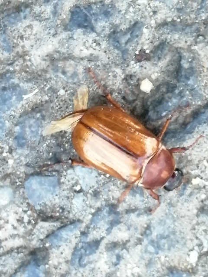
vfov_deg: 18.9
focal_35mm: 104
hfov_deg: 14.2
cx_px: 104
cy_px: 138
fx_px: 833
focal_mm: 3.46
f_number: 1.8
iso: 160
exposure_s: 1/45
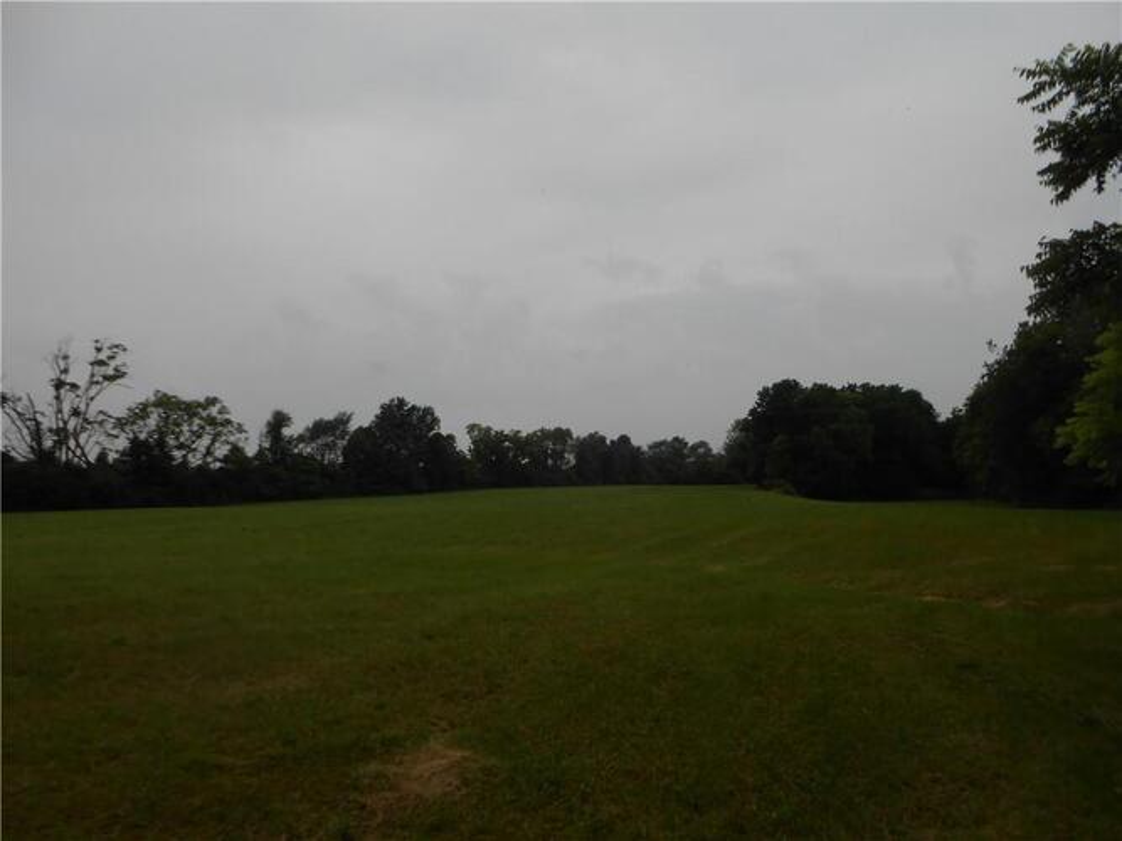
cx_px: 561
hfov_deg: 67.3
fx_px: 843
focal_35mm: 26
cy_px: 420
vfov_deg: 53.0
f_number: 3.5
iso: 80
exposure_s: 1/400
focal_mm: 4.6
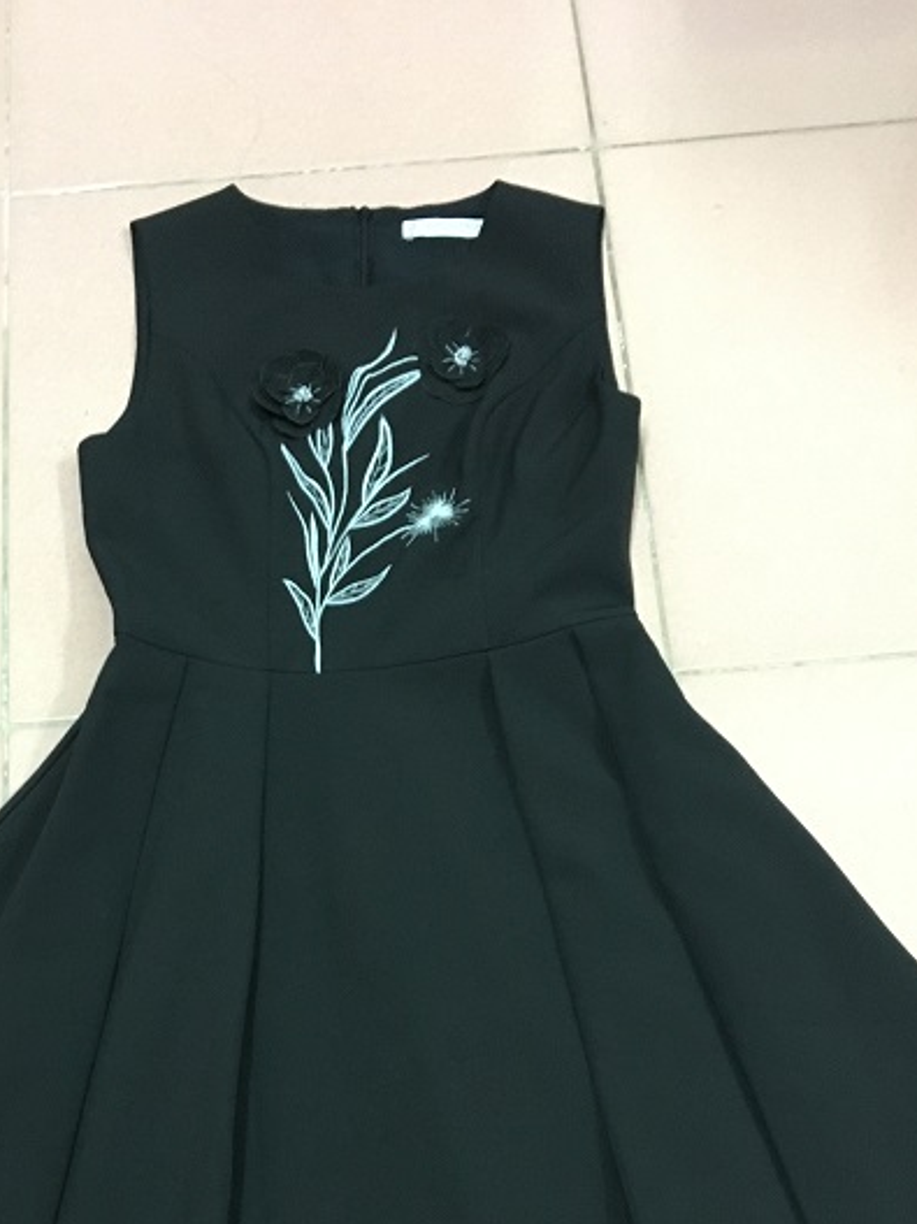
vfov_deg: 41.6
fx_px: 1555
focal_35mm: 44
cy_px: 927
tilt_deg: -71.7
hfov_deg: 32.7
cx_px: 348
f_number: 2.2
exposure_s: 1/17
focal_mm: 4.15
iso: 400
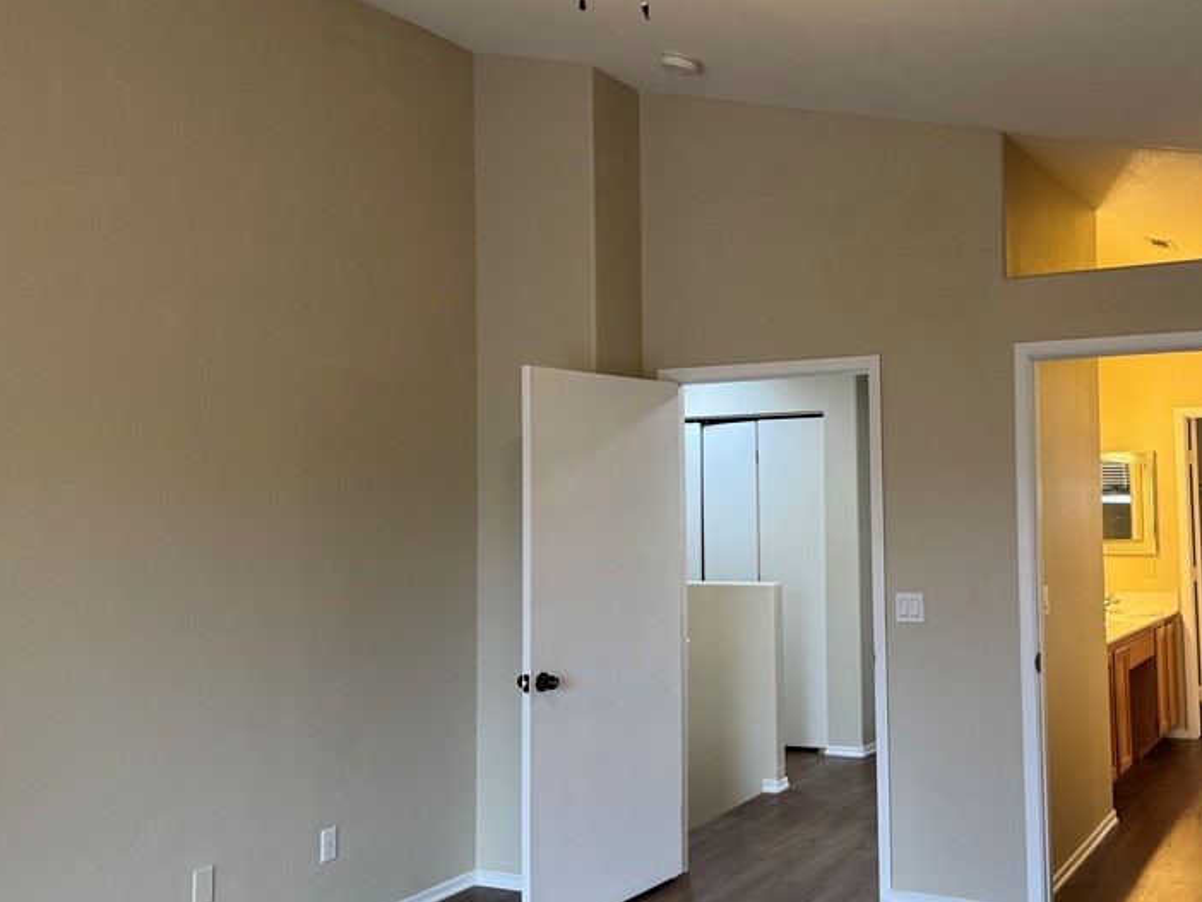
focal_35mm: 35
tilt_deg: +4.1
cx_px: 815
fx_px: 1216
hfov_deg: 51.5
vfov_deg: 40.7
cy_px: 423
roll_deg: +1.1
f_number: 1.78
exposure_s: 1/60
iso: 200
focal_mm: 6.76
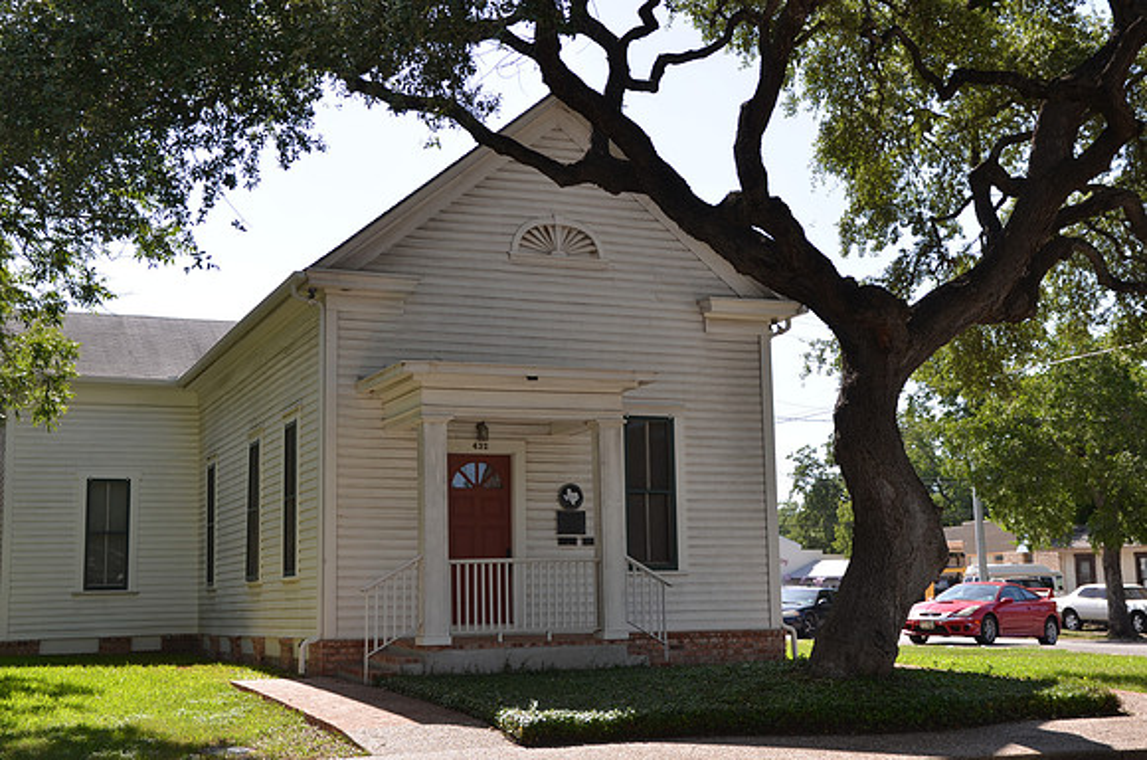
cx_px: 574
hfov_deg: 41.2
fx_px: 1526
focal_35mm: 48
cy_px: 380
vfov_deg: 27.9
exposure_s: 1/250
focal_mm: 32
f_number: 6.3
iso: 100
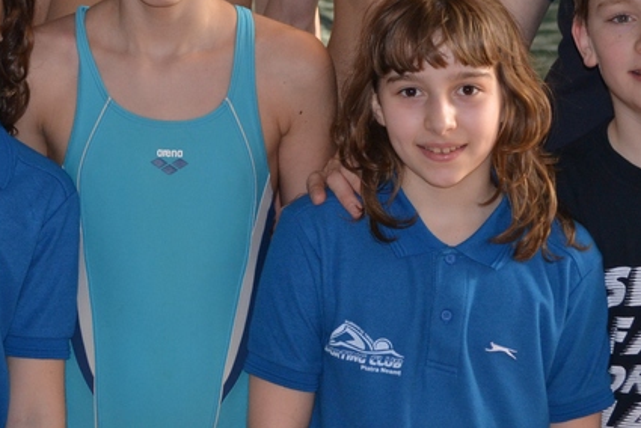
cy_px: -64
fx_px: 2263
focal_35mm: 127
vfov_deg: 10.7
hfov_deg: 16.1
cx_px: 210
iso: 560
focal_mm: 36
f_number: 5
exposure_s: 1/60
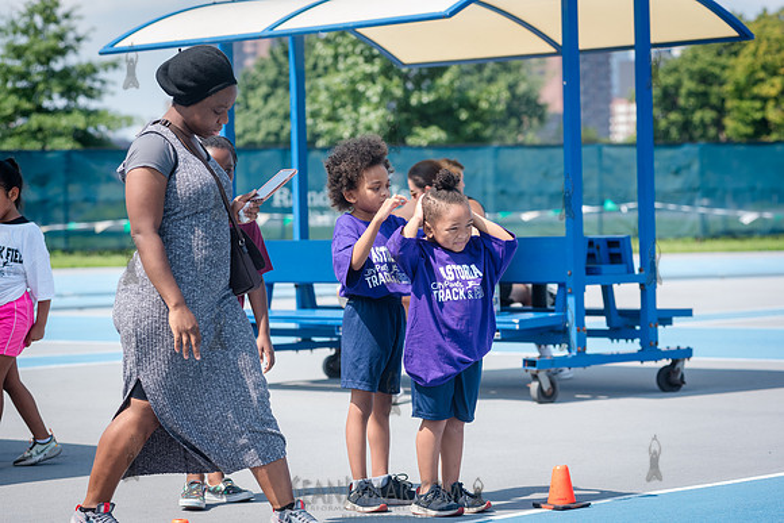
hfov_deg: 17.1
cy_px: 262
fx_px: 2614
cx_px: 392
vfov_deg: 11.4
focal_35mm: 120
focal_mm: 120
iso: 400
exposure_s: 1/1000
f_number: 5
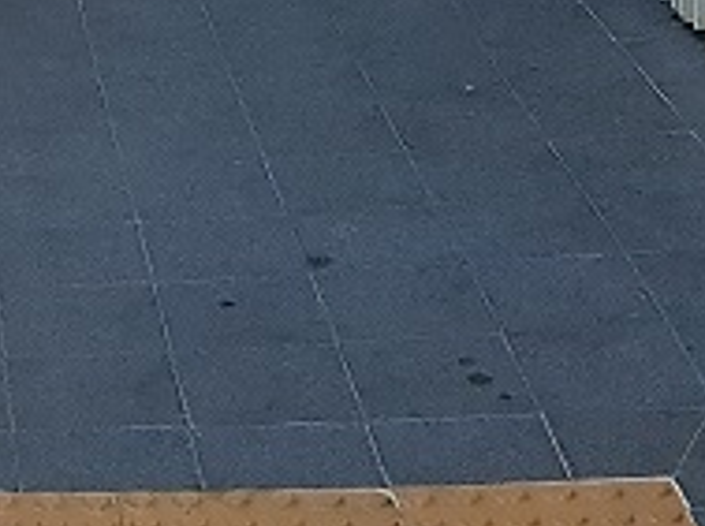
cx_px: -63
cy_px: -604
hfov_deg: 13.9
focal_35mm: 139
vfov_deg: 9.7
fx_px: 2826
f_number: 1.7
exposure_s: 1/40
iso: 200
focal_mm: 4.2
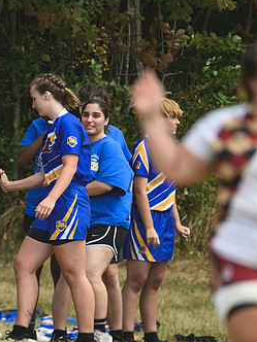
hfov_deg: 1.0
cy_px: 187
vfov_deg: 1.3
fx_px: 14977
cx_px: -26
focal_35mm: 1513
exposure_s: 1/1000
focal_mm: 600
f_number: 6.3
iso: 500
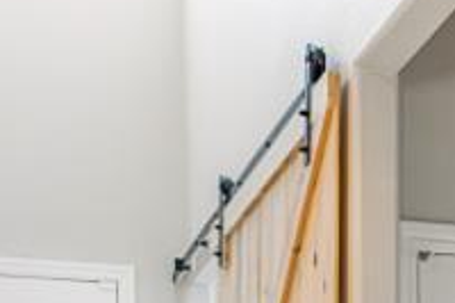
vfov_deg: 11.7
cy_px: 592
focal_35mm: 105
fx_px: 1326
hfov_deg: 19.2
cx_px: 394
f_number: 4
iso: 400
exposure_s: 1/20
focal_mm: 14
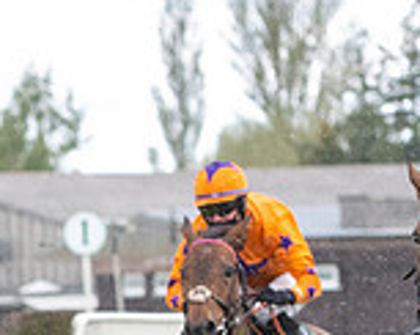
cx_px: -357
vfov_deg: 2.6
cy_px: 361
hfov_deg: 3.3
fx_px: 7312
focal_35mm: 589
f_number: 4.5
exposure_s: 1/1600
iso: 1600
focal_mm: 110
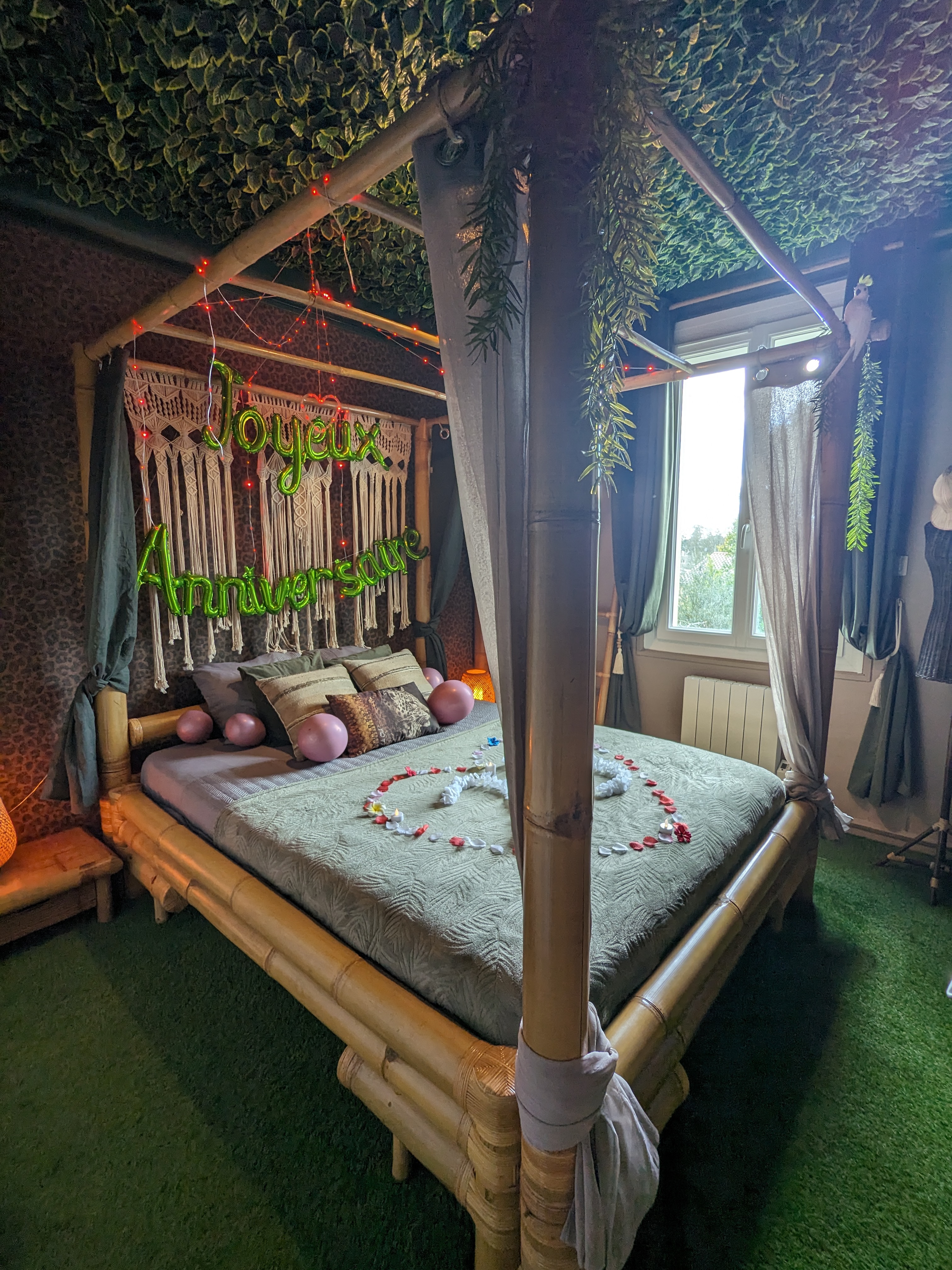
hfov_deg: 78.1
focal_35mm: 16
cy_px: 635
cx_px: 476
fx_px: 587
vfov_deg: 94.5
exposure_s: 1/50
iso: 124
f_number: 2.2
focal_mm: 2.35
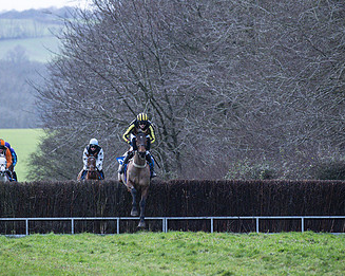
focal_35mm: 711
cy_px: 60
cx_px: 269
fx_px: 7253
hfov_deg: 2.7
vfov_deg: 2.2
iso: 800
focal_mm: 200
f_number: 4
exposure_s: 1/1250
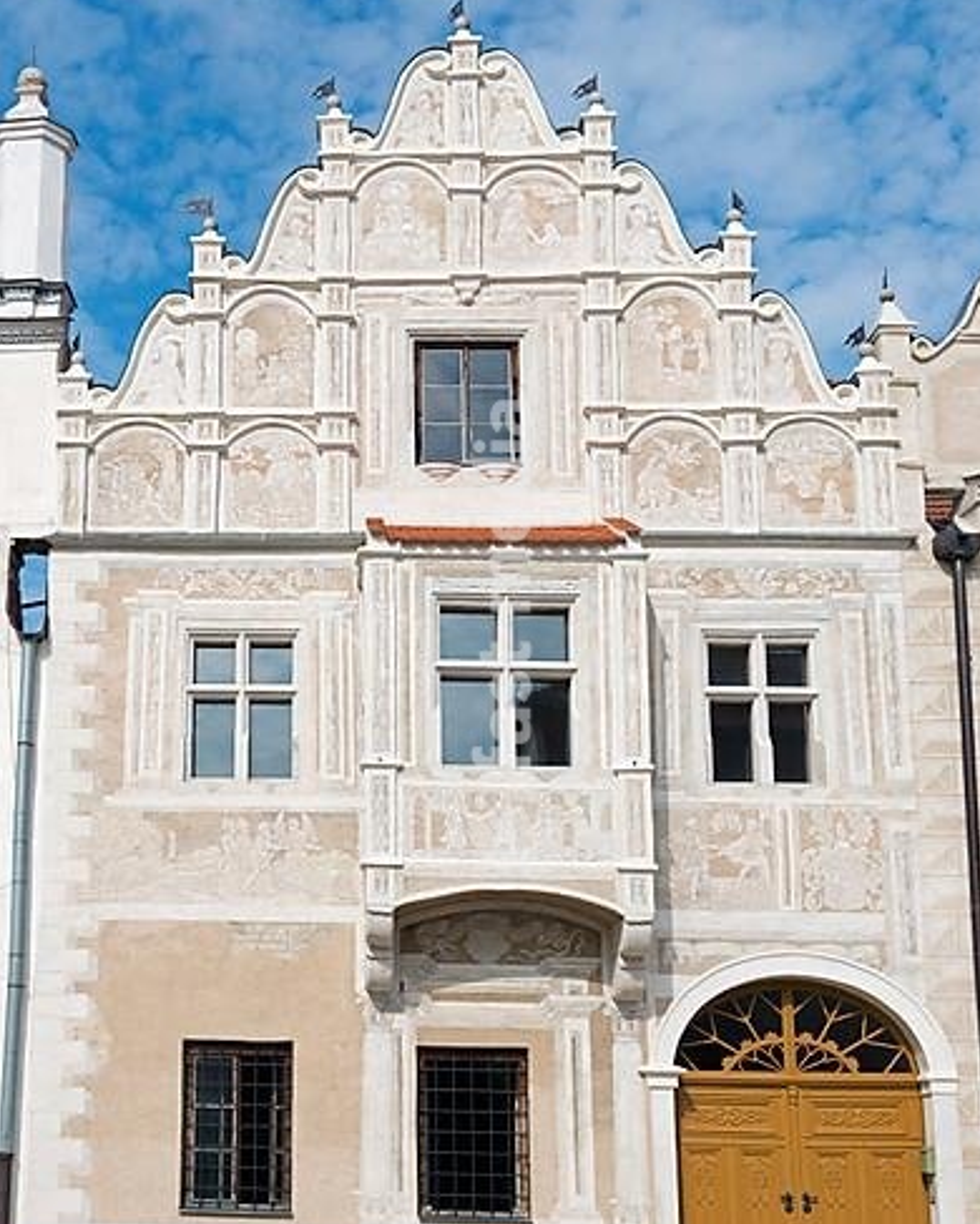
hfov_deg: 40.2
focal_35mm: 37
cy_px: 638
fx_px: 1341
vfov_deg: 49.1
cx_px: 500
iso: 100
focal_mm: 32
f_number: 9
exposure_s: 1/320
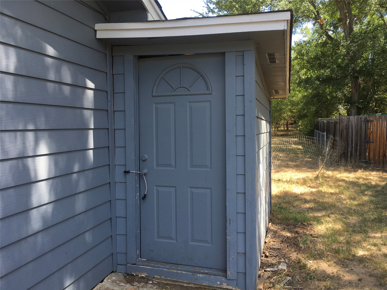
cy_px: 145
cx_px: 194
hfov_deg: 61.7
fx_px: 324
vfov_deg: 48.2
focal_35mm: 29
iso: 25
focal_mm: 4.15
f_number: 2.2
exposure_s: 1/251
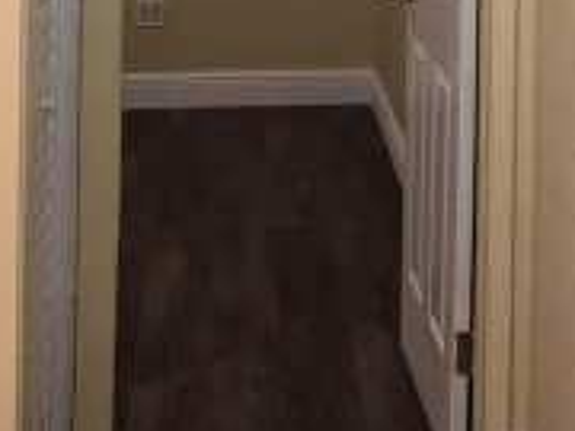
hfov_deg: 19.1
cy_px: -233
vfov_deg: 13.6
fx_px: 1694
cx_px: 444
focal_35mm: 102
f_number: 1.8
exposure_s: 1/120
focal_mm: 5.4
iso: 400
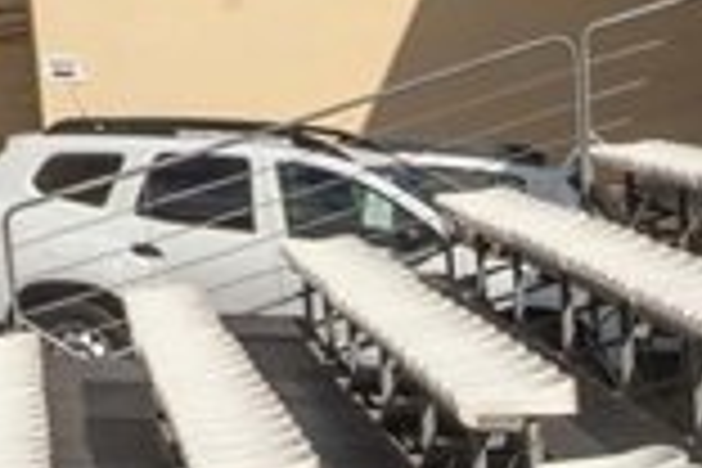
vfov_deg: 6.4
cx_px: 1755
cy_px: 1678
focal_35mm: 185
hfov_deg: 9.7
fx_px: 3607
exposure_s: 1/125
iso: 200
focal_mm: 24
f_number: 22
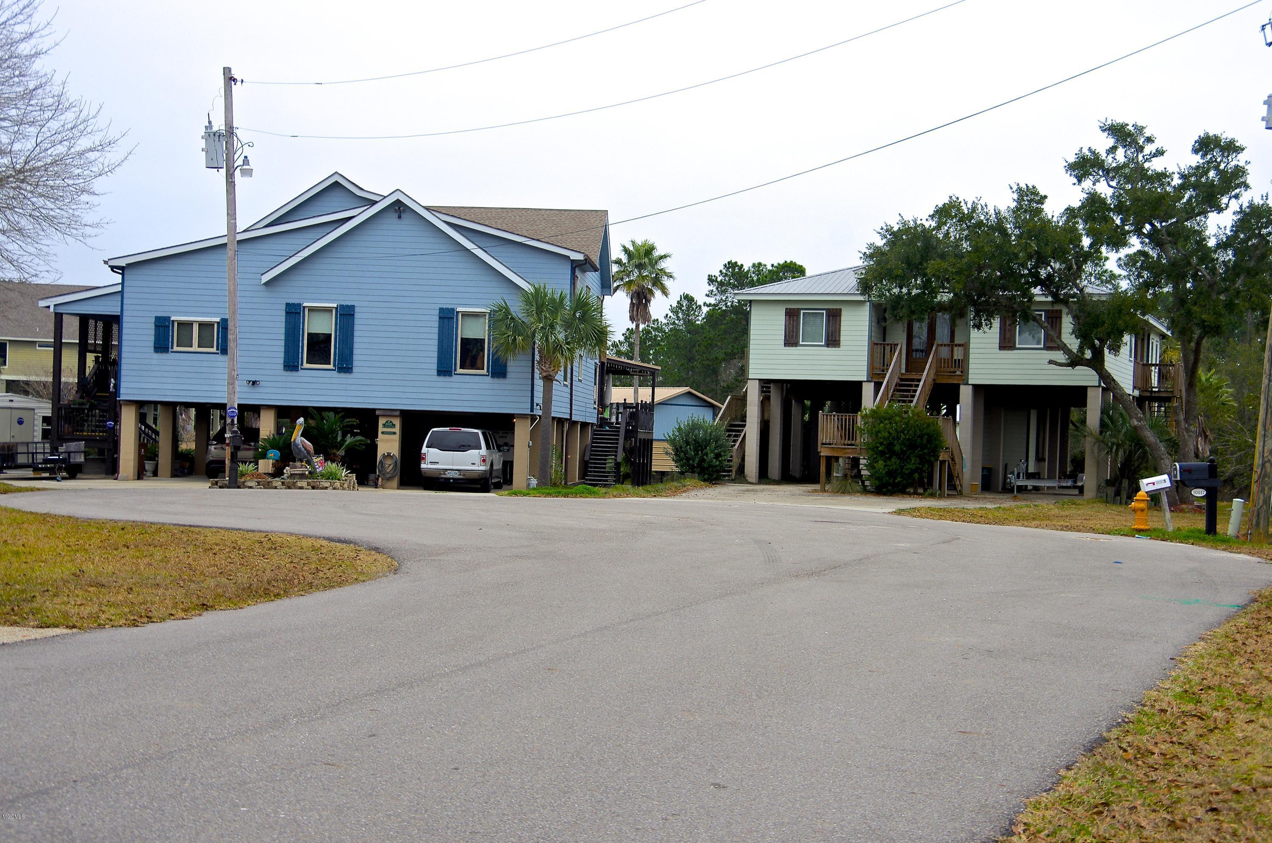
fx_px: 1640
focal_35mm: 46
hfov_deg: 42.4
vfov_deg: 28.8
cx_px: 636
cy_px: 422
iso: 100
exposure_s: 1/125
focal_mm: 31
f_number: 5.6
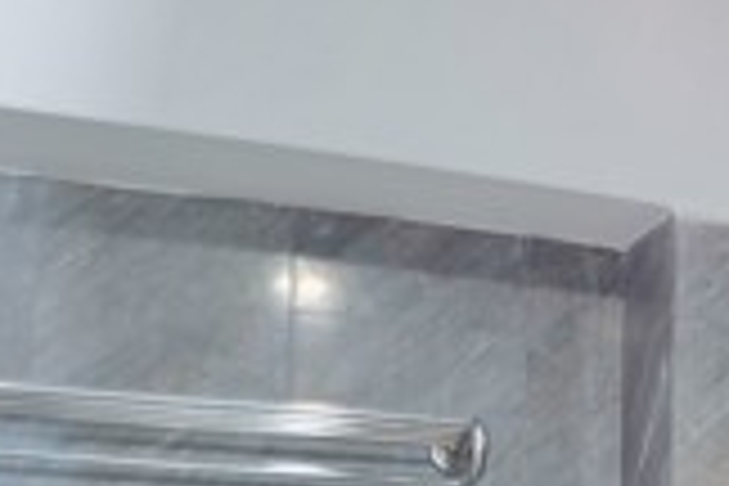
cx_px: 796
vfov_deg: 14.3
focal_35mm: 89
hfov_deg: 21.7
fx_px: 1802
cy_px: 738
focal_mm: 16
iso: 200
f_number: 3.5
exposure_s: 1/4
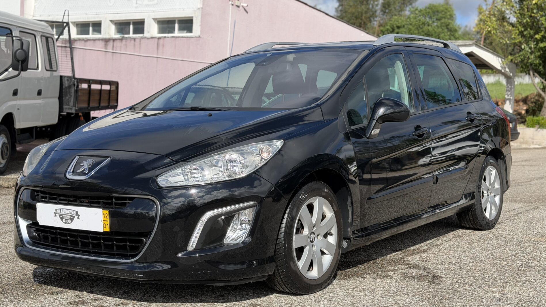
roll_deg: -3.7
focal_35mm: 53
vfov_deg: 22.6
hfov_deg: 39.2
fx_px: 767
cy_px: 152
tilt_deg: -3.8
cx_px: 276
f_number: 1.78
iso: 80
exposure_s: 1/2762
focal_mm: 6.76
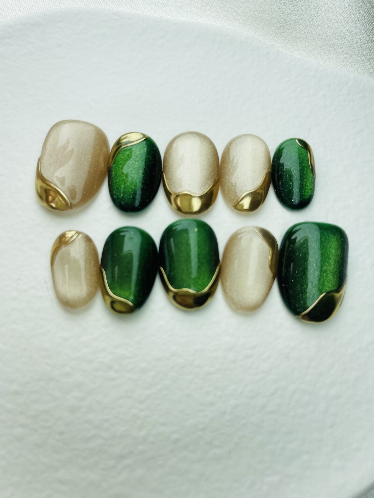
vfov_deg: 67.3
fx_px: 375
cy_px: 249
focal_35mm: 26
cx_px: 187
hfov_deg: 53.1
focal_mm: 4.2
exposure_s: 1/437
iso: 50
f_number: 1.6
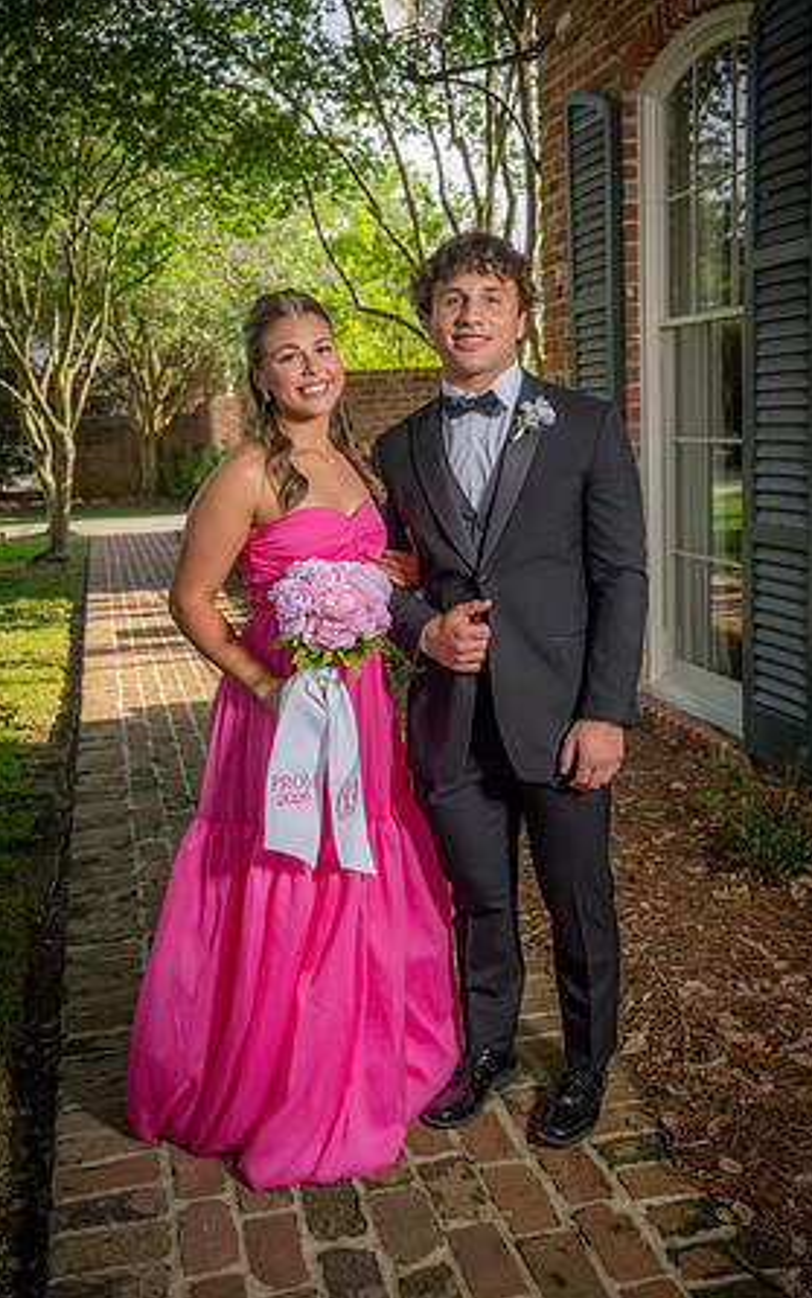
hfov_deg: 35.3
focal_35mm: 36
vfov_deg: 54.0
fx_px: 1274
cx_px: 425
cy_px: 652
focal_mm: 35
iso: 100
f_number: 5.6
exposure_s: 1/160
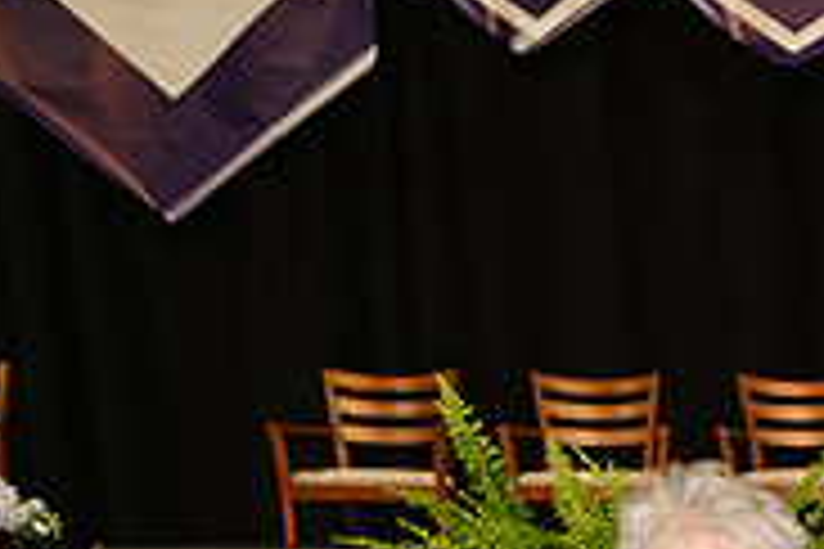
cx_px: 1270
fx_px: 1739
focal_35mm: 76
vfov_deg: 16.3
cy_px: 844
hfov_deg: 21.8
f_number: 2.8
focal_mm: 16
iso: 1250
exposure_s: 1/125
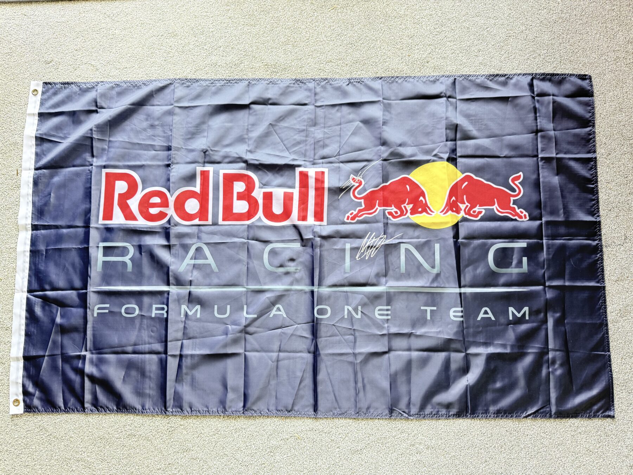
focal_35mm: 24
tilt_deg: -83.1
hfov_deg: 71.6
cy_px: 238
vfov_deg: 56.8
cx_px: 316
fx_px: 439
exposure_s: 1/62
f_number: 1.78
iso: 200
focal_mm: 6.76
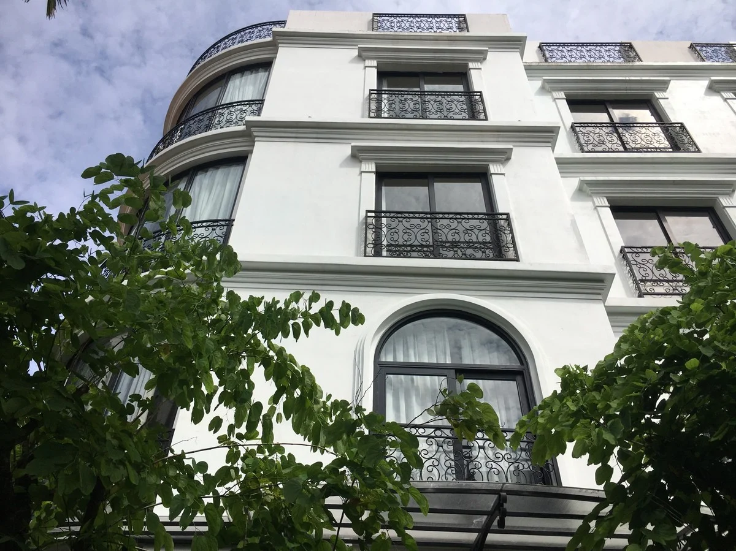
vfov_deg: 48.2
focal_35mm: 29
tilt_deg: +45.1
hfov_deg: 61.7
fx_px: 616
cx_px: 368
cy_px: 276
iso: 25
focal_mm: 4.15
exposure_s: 1/2564
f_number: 2.2
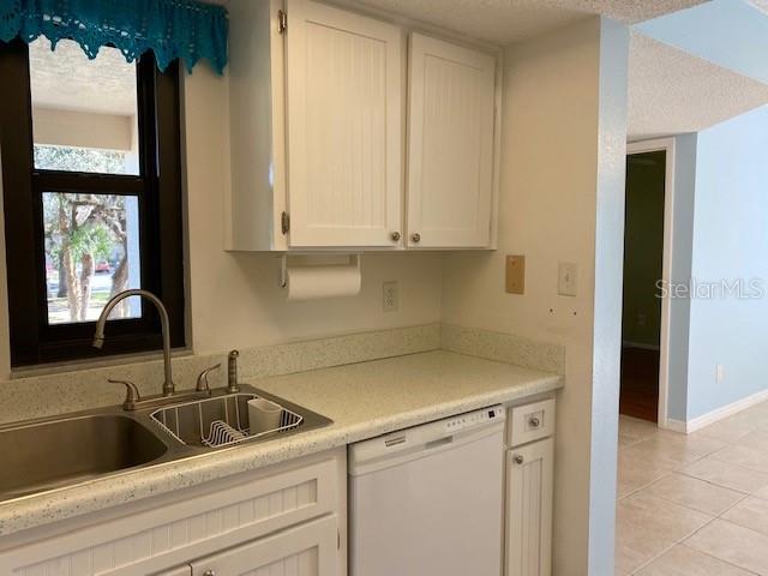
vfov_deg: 53.1
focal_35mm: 26
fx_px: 577
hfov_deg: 67.3
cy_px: 288
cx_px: 384
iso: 80
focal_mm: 4.25
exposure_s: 1/120
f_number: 1.8
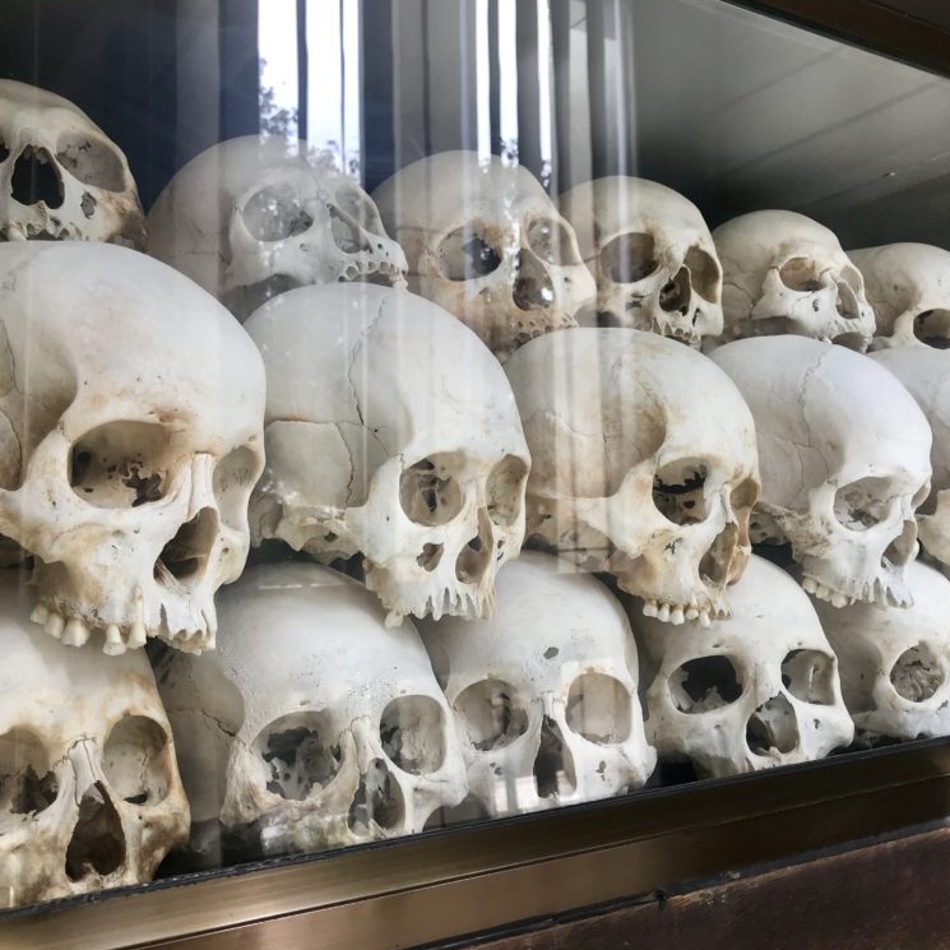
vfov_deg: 48.5
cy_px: 473
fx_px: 1056
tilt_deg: +5.9
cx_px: 469
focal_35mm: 34
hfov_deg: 48.4
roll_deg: +1.0
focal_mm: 3.99
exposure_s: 1/220
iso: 20
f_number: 1.8
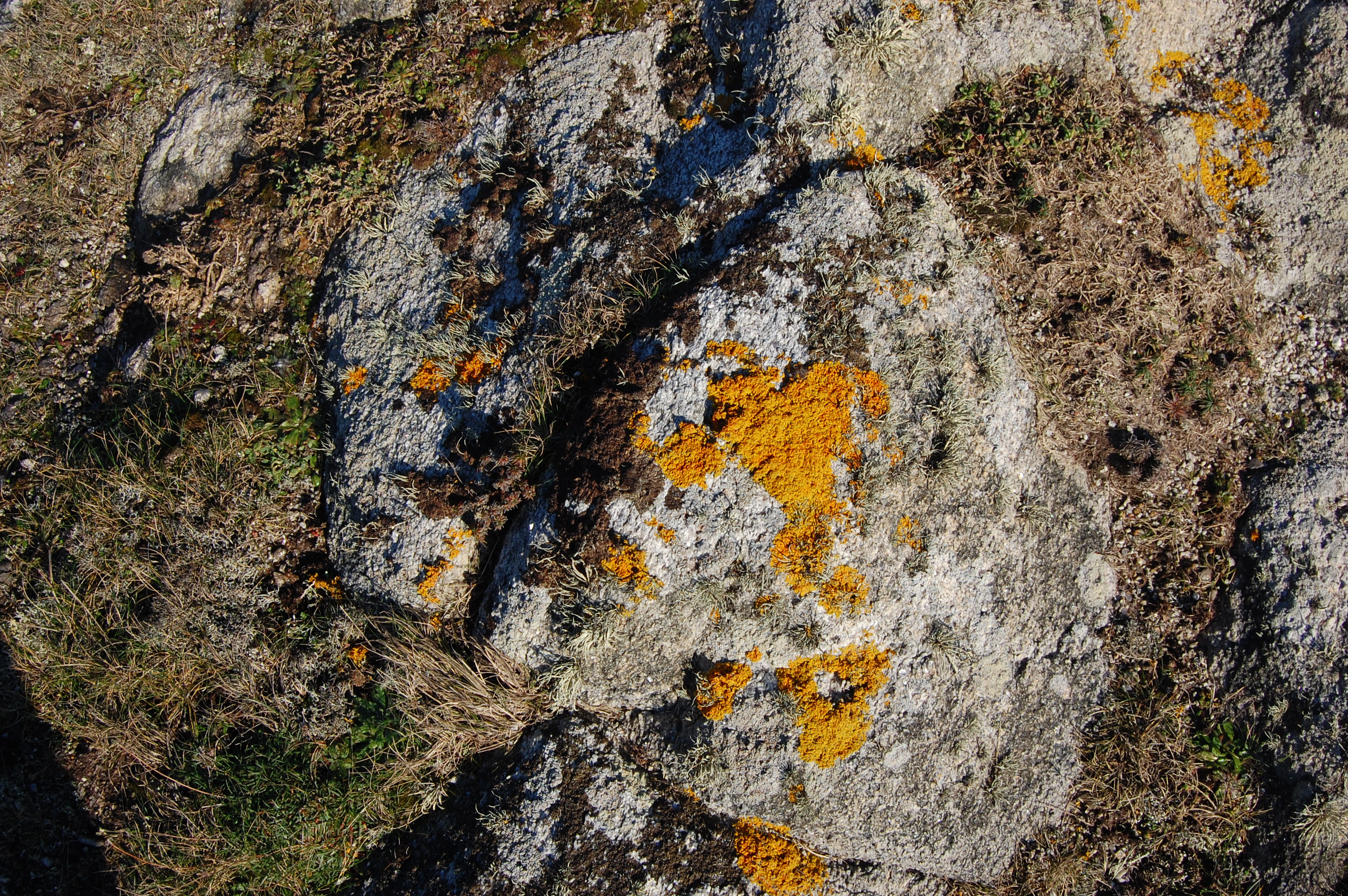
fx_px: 1347
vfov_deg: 36.8
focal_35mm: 36
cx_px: 674
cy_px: 448
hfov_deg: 53.2
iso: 200
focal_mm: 24
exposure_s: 1/320
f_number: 9
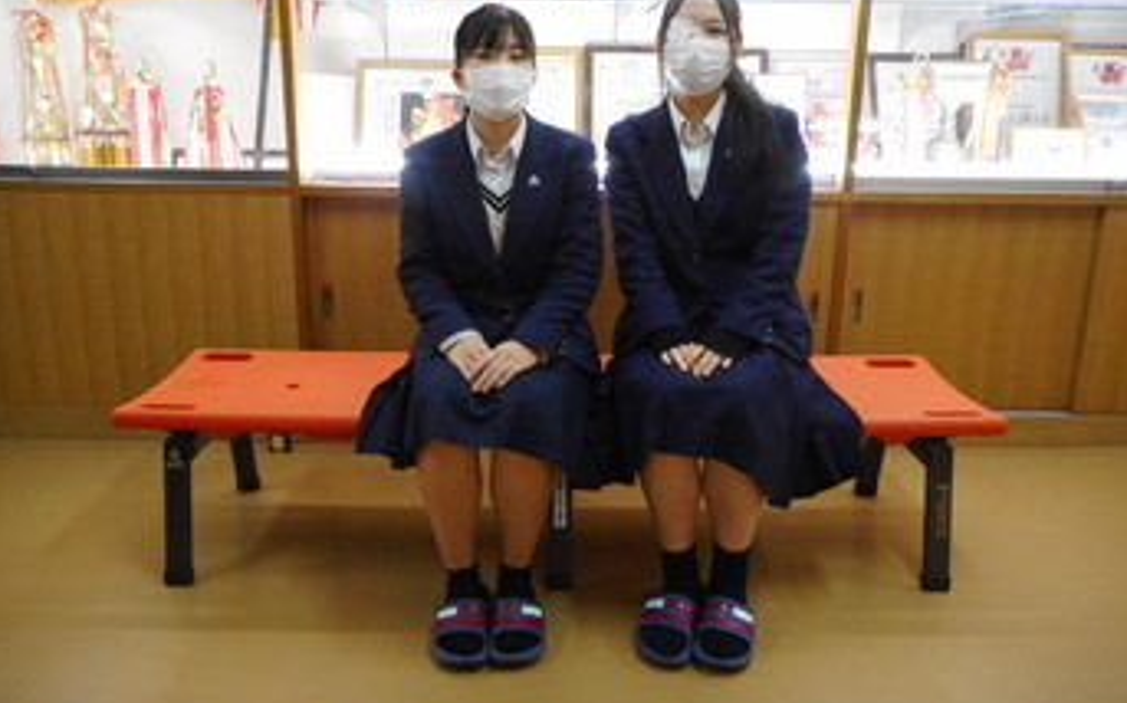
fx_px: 829
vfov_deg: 45.8
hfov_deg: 68.4
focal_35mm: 27
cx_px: 557
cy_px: 289
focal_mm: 4.5
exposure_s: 1/20
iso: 400
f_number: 3.7
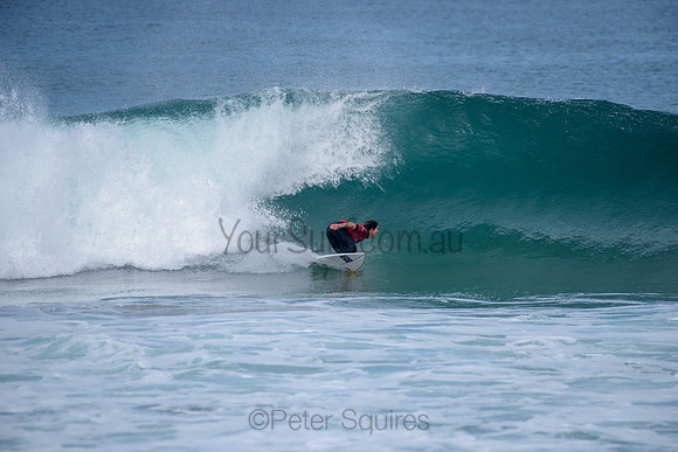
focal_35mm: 500
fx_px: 9418
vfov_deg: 2.8
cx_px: 339
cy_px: 226
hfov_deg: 4.1
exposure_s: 1/2500
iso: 250
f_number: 6.3
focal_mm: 500
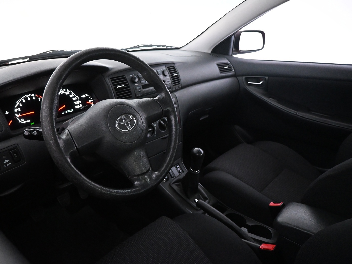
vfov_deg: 51.3
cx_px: 164
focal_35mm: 27
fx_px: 274
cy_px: 134
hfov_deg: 65.3
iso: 4500
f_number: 3.5
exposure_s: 1/60
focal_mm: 16
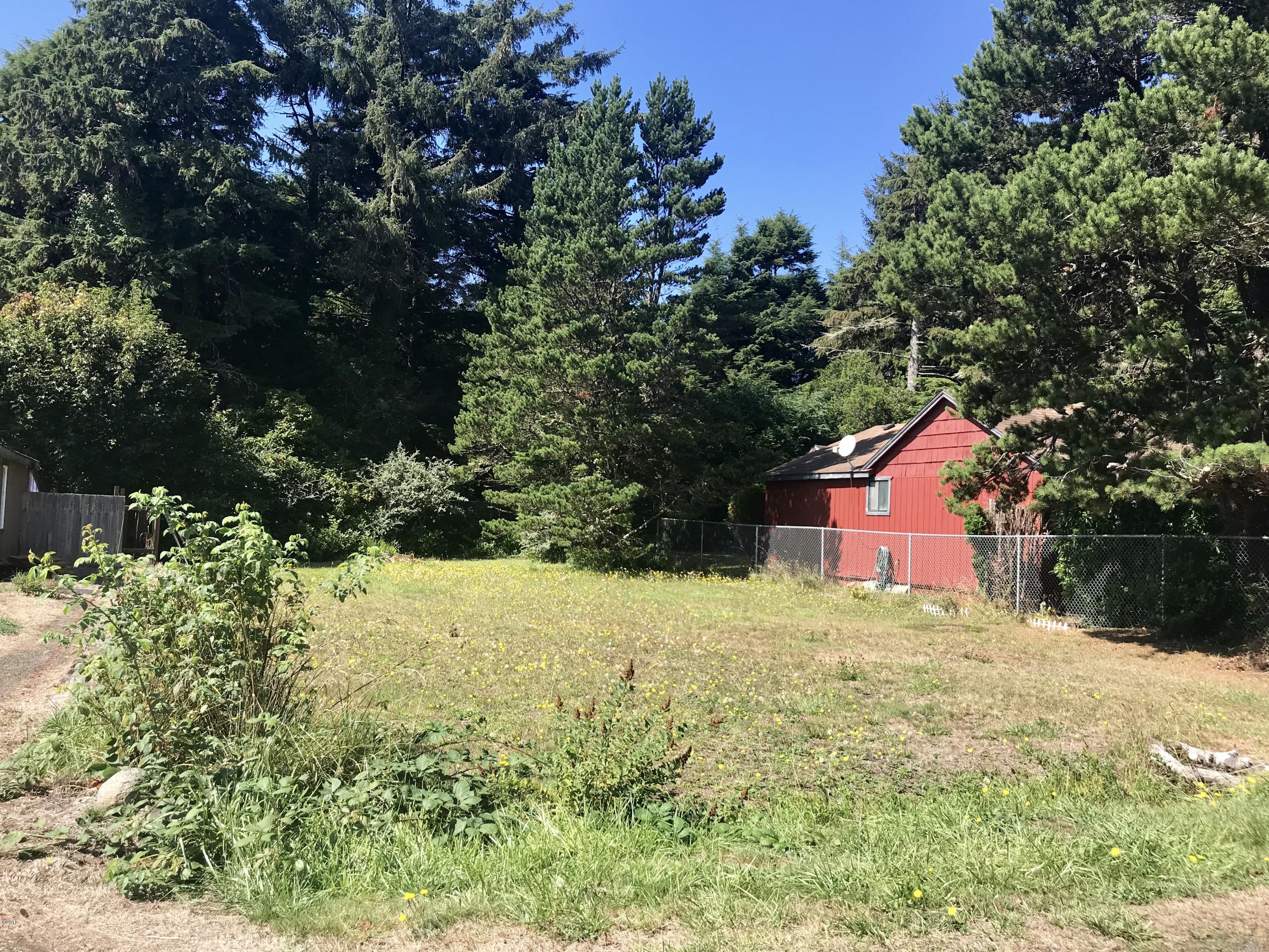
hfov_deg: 63.4
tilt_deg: +2.6
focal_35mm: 28
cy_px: 476
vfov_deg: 49.7
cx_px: 634
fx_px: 1026
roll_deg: -2.4
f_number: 1.8
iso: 20
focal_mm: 3.99
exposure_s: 1/912
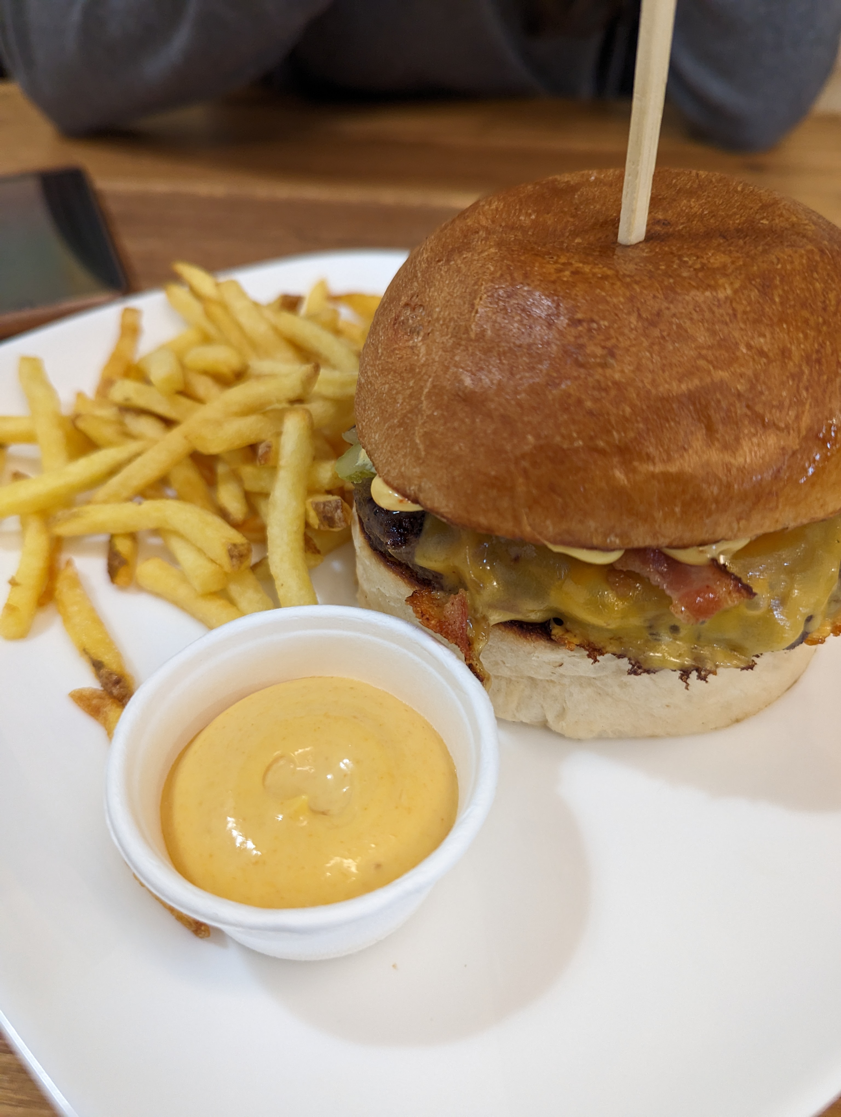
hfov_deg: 56.9
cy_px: 558
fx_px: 776
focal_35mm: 24
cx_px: 420
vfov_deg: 71.5
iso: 467
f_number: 1.85
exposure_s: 1/50
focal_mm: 6.81
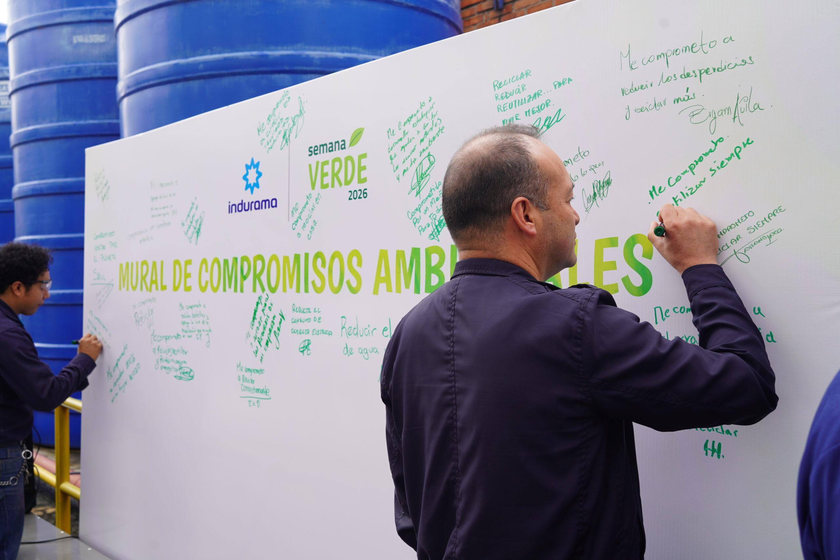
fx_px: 840
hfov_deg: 53.1
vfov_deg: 36.9
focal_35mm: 36
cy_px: 280
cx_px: 420
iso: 100
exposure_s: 1/80
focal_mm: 36
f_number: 7.1
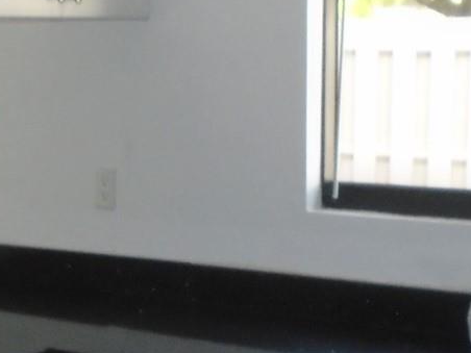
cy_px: 247
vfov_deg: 16.0
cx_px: 58
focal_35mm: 92
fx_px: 1252
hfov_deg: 20.9
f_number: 3.2
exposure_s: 1/60
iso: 400
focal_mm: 4.6
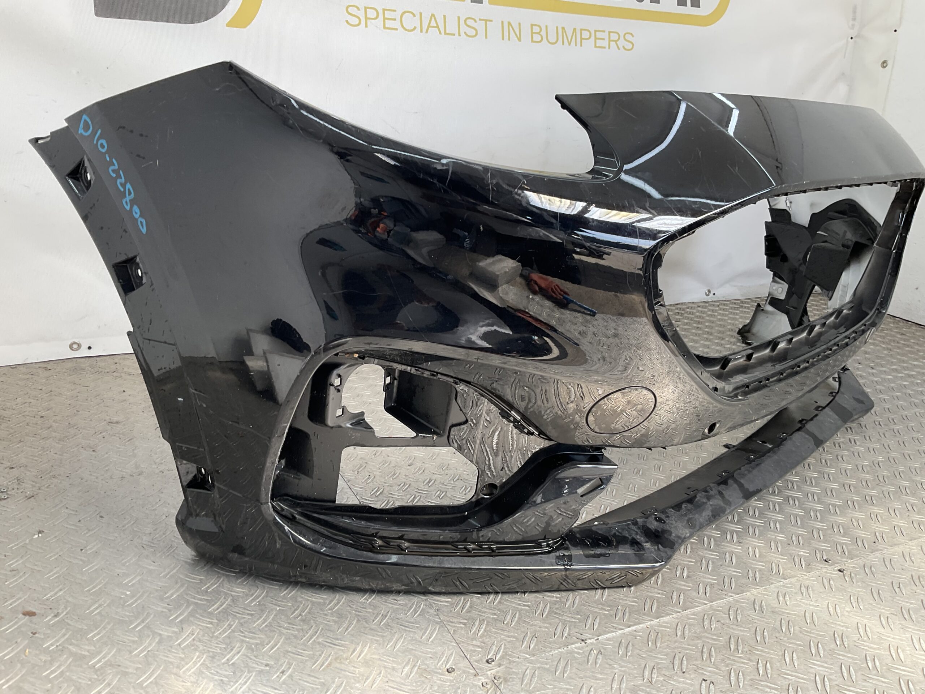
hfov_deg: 61.7
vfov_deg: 48.2
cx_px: 462
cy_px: 347
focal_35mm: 29
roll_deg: -5.8
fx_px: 775
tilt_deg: -19.7
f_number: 1.8
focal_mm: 3
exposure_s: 1/147
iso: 16
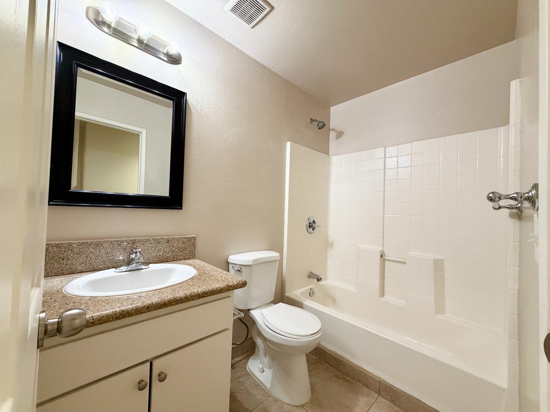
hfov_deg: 102.1
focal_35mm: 14
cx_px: 275
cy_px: 206
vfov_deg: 85.7
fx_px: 222
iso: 320
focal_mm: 2.22
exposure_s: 1/60
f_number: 2.2
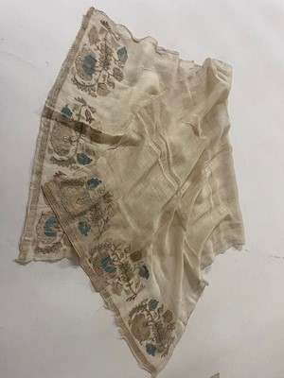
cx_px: 142
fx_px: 284
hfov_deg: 53.1
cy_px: 189
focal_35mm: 26
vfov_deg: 67.3
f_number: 1.6
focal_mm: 5.1
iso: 100
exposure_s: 1/50
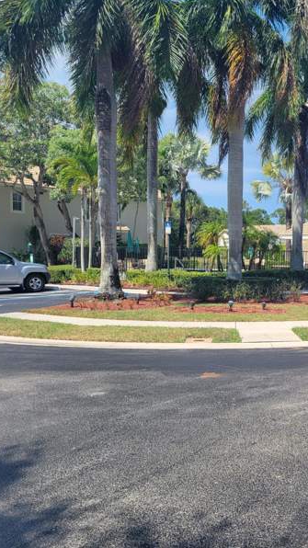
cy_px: 273
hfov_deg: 29.3
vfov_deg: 52.8
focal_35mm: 38
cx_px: 301
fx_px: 552
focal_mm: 5.4
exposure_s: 1/1946
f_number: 1.8
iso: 40
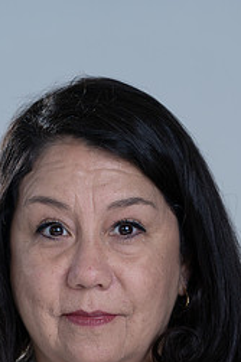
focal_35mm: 280
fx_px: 2815
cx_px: 107
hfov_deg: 4.9
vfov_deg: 7.3
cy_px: 313
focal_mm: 156
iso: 160
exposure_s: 1/200
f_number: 5.6
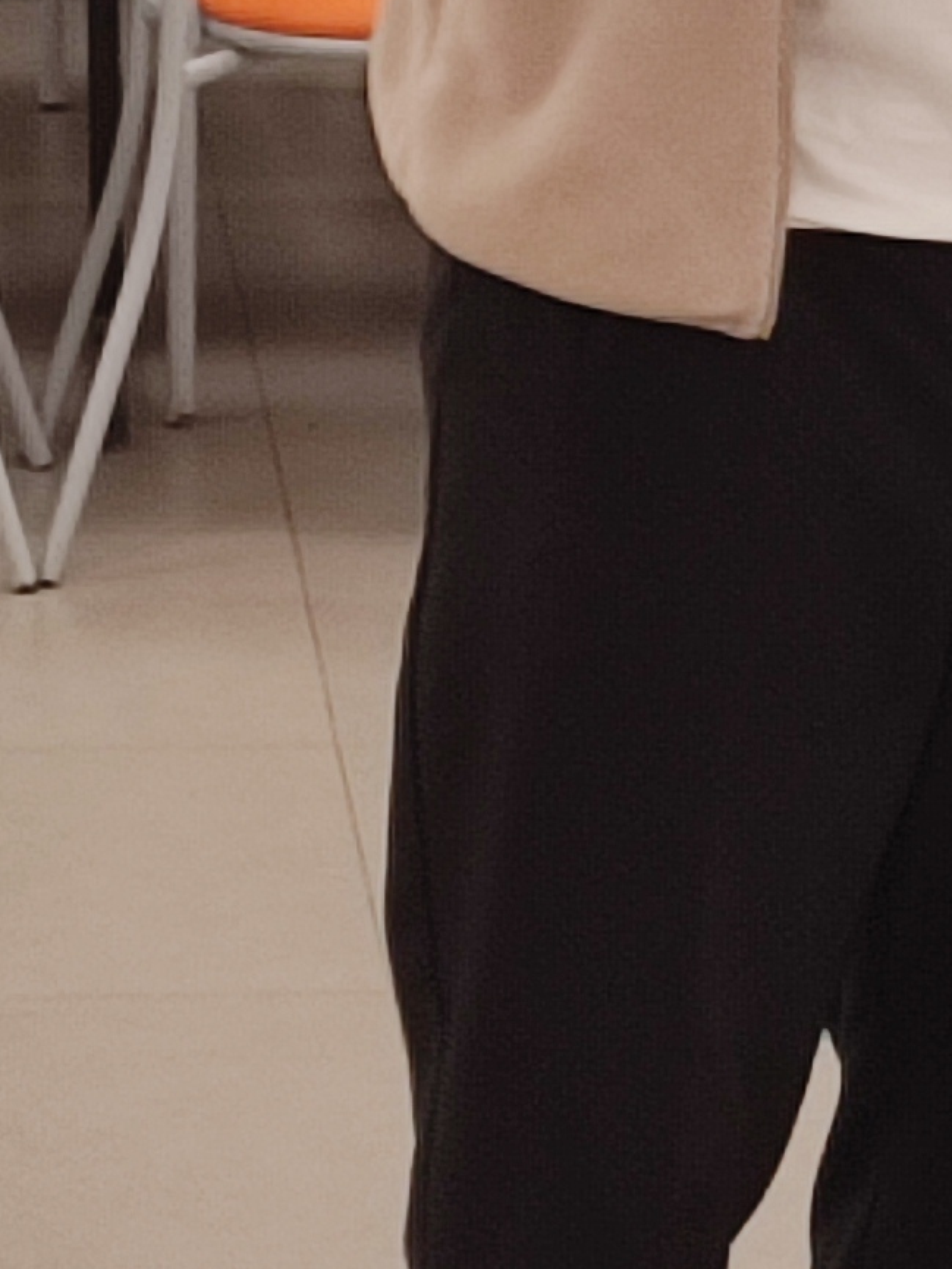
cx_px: 1156
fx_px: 4069
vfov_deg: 17.7
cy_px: 764
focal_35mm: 111
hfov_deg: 13.0
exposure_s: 1/50
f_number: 1.89
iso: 110
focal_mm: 5.89
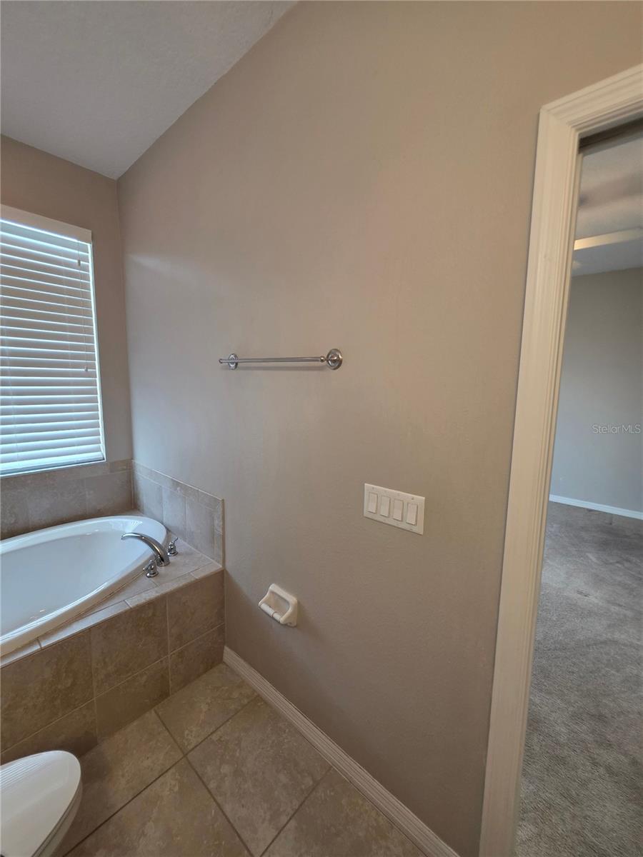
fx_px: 322
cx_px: 322
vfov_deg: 106.2
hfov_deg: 89.9
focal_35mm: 13
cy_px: 428
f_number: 1.9
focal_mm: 2.2
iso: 160
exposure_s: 1/120
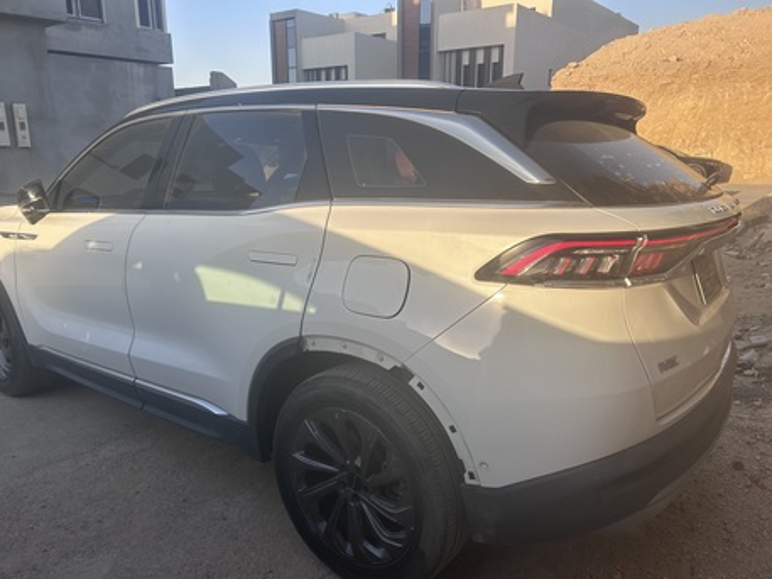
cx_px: 386
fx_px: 580
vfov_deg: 53.1
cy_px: 290
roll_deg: -0.3
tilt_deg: -14.7
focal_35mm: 26
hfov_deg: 67.3
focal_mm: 5.7
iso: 50
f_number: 1.5
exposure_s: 1/1079
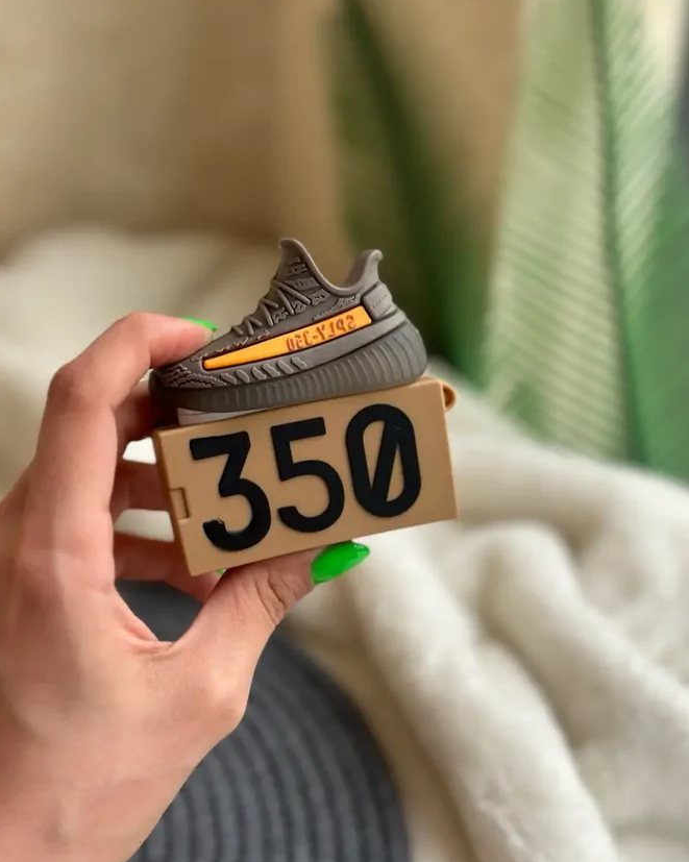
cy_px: 459
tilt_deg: -30.6
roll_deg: -1.7
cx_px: 341
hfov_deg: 29.7
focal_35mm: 51
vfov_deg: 36.7
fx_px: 1301
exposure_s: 1/177
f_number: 1.78
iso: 80
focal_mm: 6.86
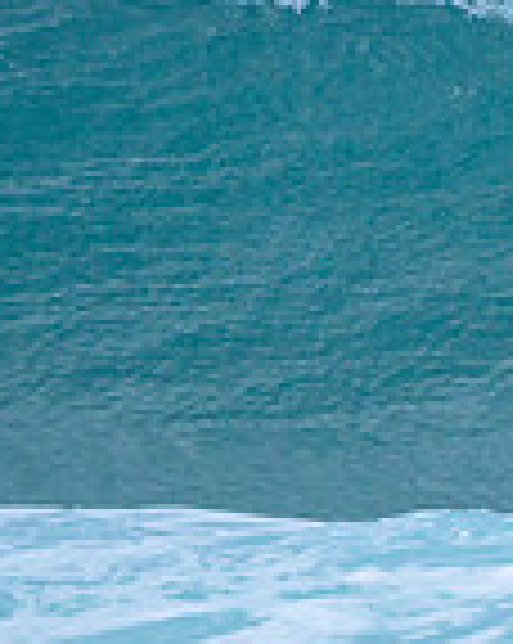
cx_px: 1575
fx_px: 39921
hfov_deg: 0.7
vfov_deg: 0.9
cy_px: 264
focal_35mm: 2099
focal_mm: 400
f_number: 5.6
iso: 560
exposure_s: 1/2000
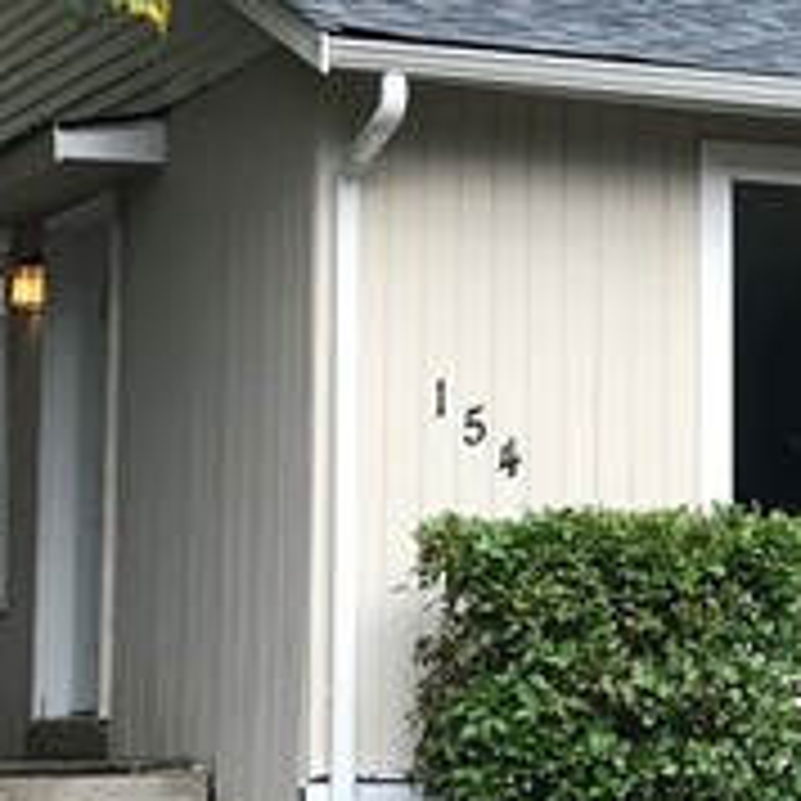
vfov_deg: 12.3
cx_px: 783
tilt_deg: +4.3
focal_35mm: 142
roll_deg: -0.6
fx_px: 3717
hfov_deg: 12.2
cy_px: 500
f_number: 1.8
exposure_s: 1/567
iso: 20
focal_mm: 3.99
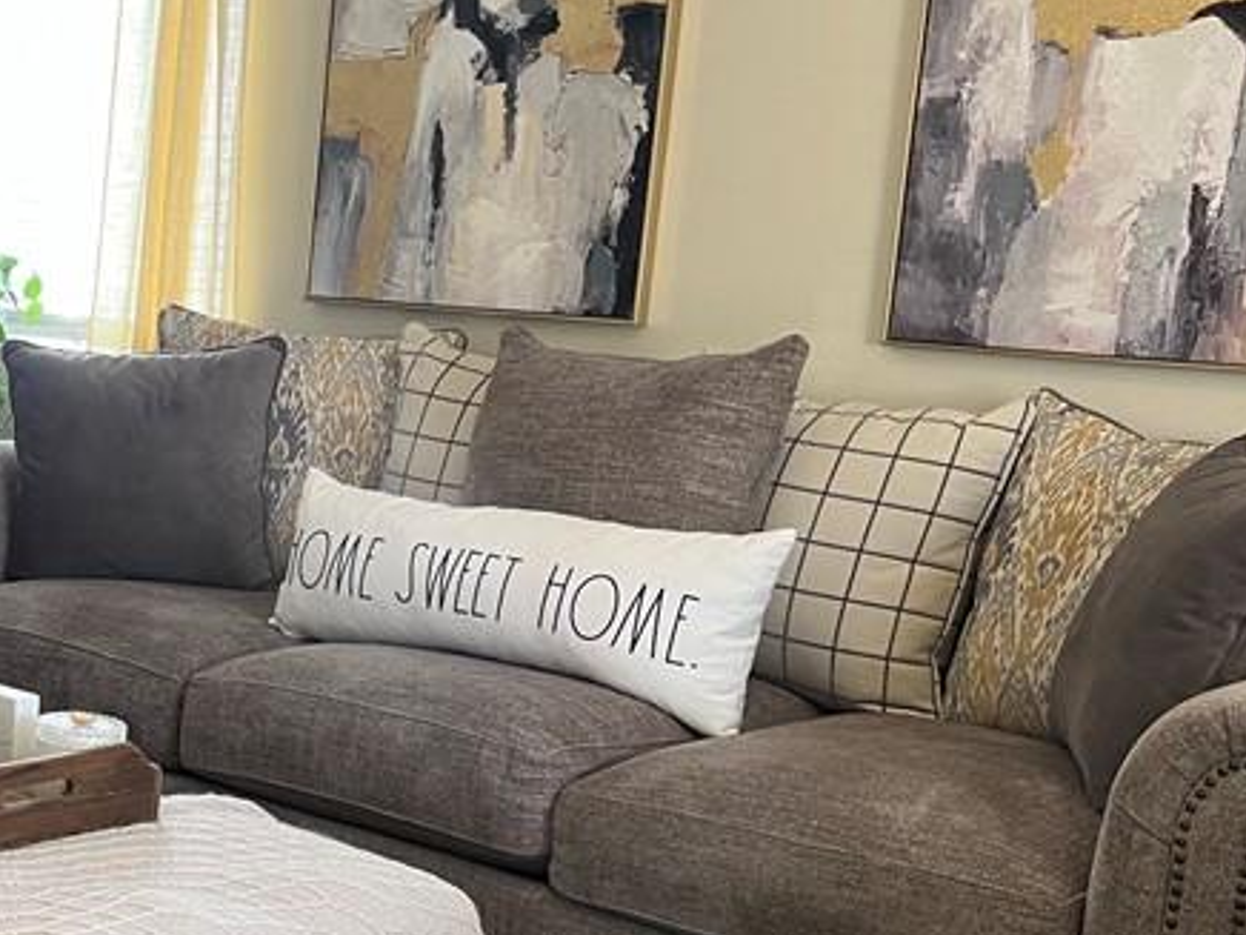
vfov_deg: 24.0
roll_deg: -2.6
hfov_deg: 29.2
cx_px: -51
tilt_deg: -10.6
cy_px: 589
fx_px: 2196
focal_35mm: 61
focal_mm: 5.7
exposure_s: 1/60
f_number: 1.5
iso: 80
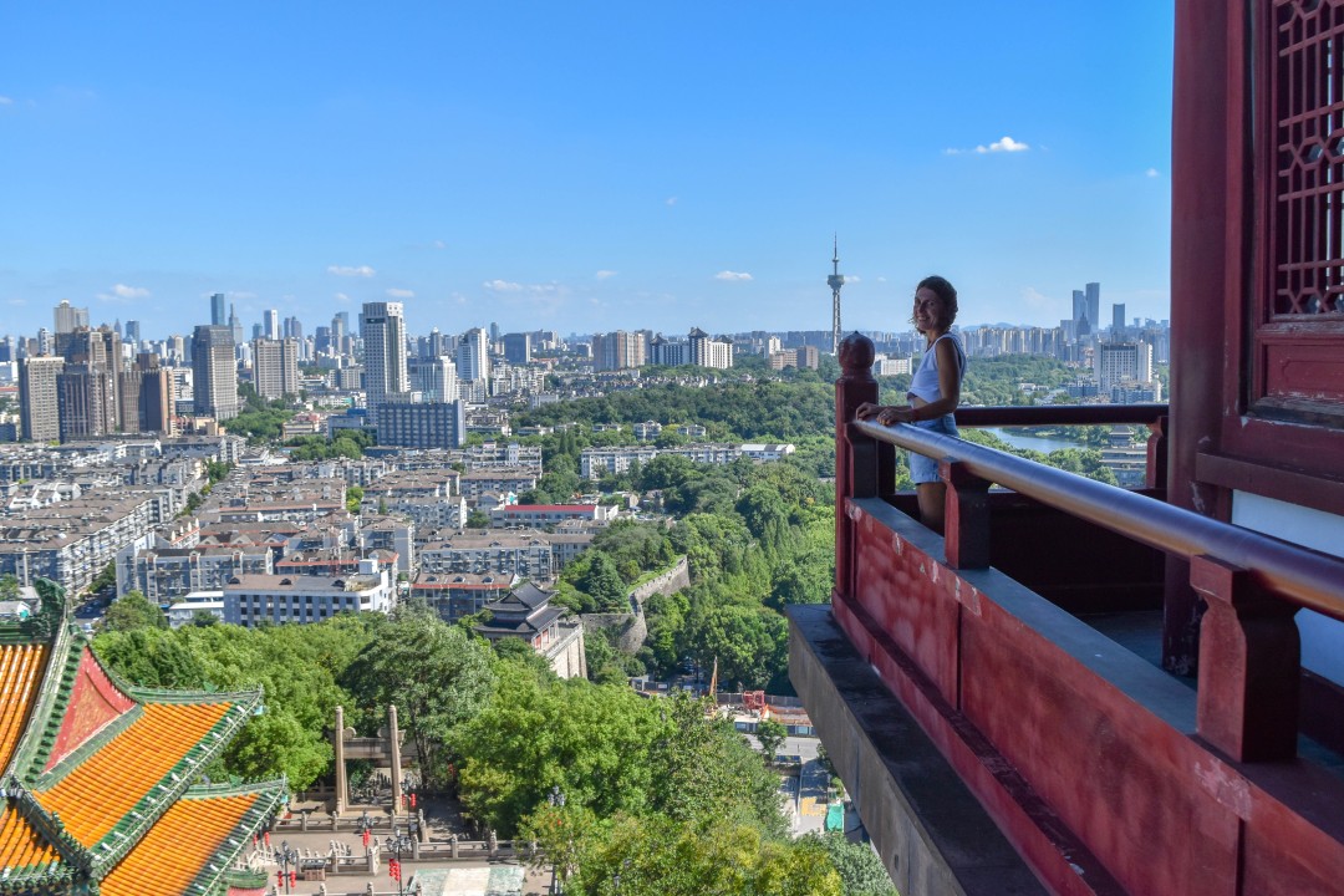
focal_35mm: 33
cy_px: 448
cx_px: 672
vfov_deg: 40.0
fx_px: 1232
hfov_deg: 57.2
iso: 400
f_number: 6.7
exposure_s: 1/1500
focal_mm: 22
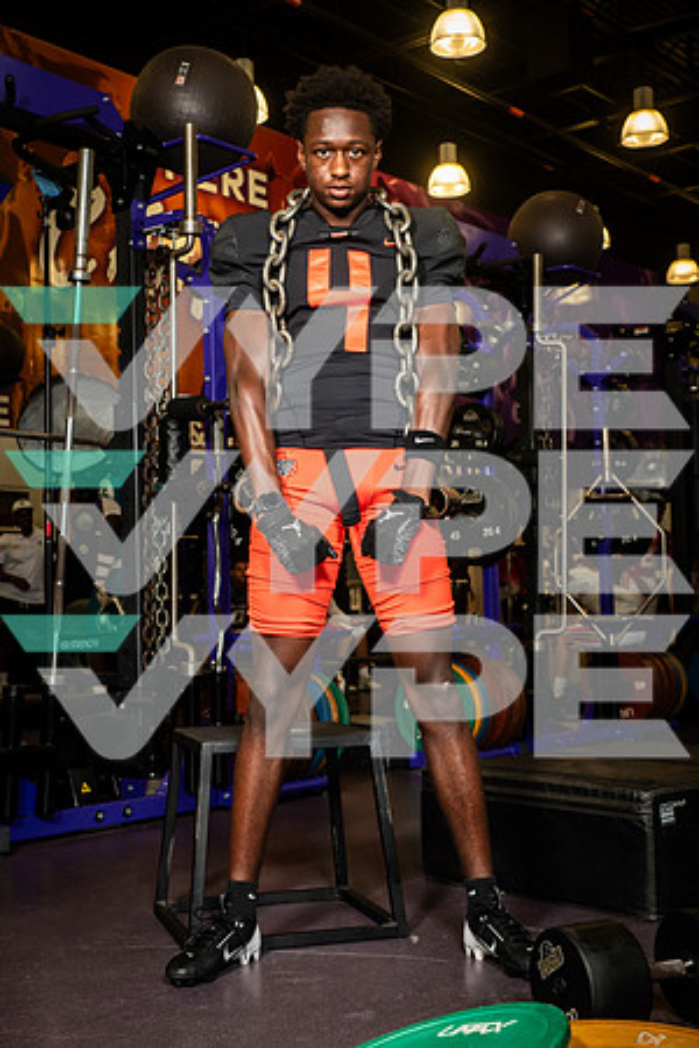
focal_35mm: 48
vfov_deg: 41.1
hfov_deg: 28.1
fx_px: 1398
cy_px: 524
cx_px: 350
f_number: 5.6
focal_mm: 48
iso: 500
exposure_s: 1/250
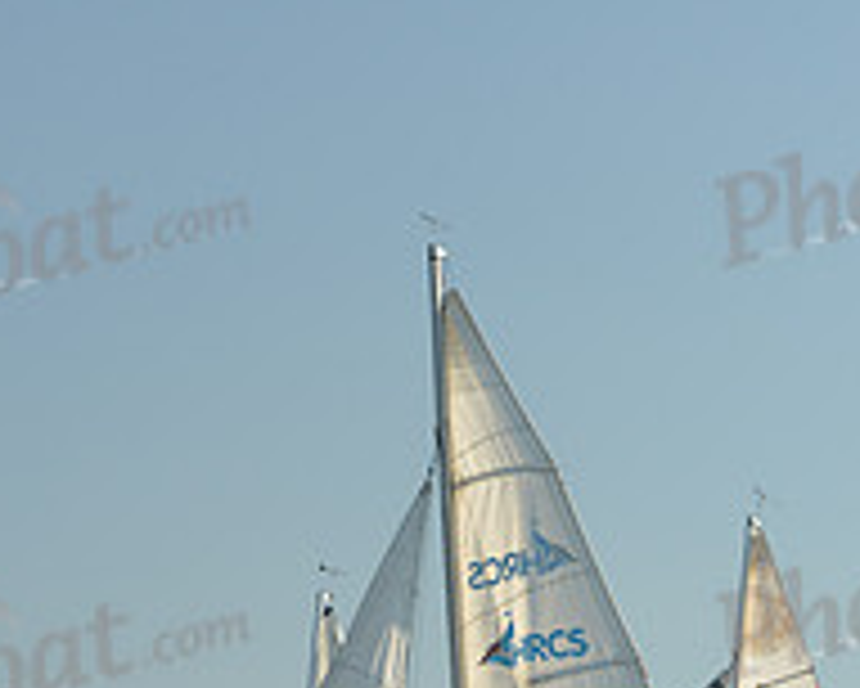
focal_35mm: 214
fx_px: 5450
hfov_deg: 9.0
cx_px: 486
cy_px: 861
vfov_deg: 7.2
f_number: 5
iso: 400
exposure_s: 1/1250
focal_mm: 75
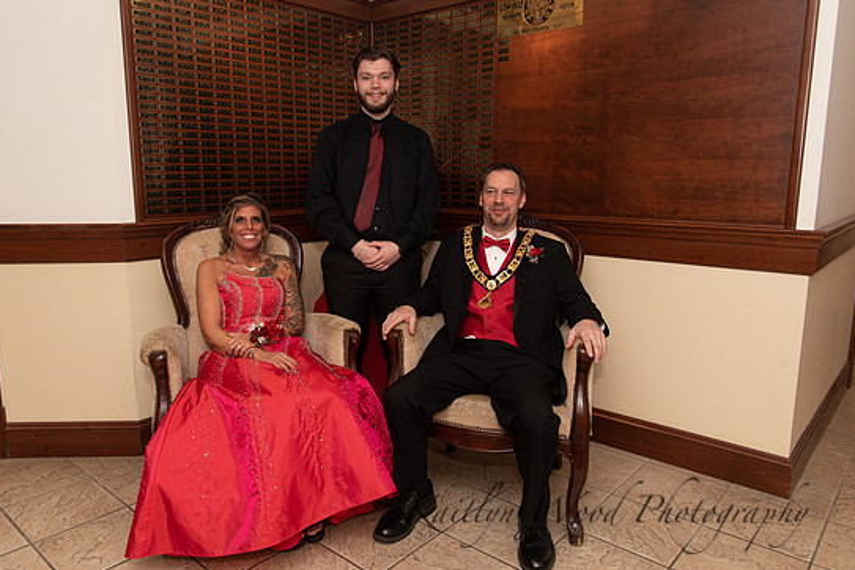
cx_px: 403
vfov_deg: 49.5
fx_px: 617
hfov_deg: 69.3
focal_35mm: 26
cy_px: 267
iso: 800
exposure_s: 1/200
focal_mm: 24
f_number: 4
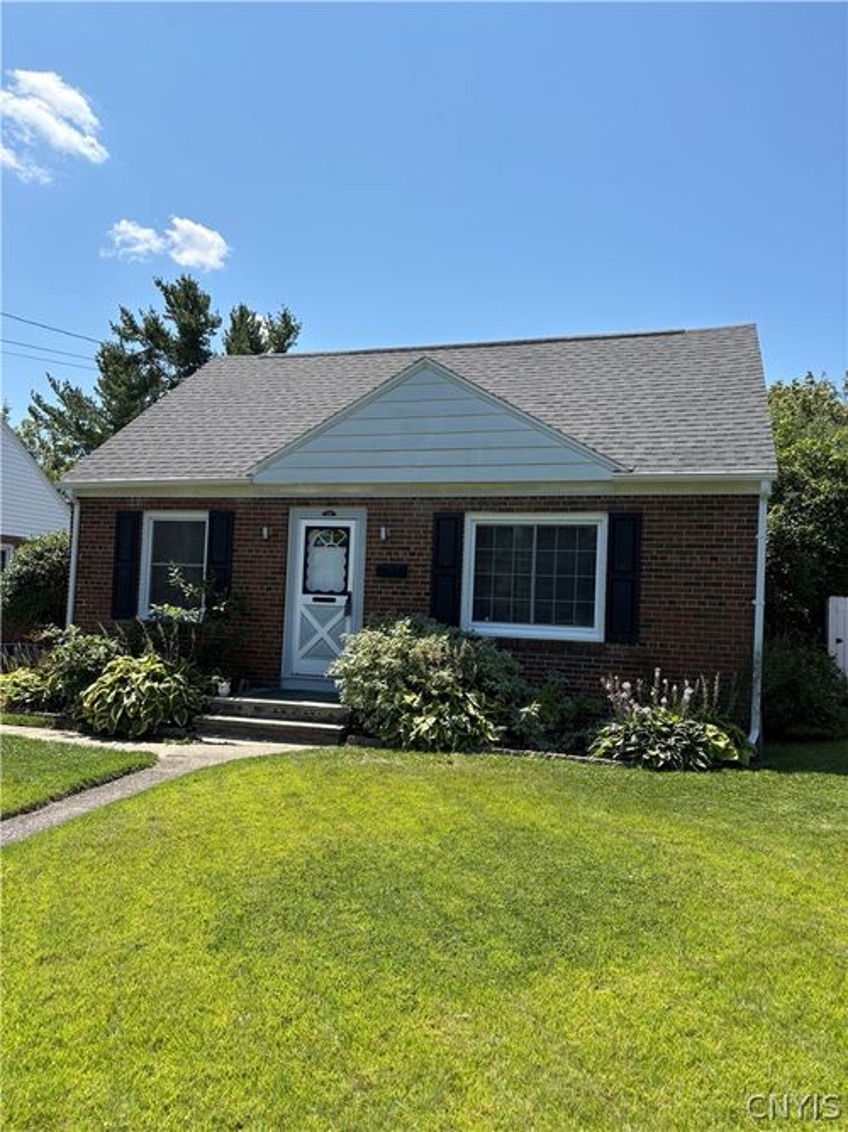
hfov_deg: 53.0
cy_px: 566
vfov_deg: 67.3
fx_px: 850
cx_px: 424
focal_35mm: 26
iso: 50
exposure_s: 1/2865
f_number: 1.6
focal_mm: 5.96
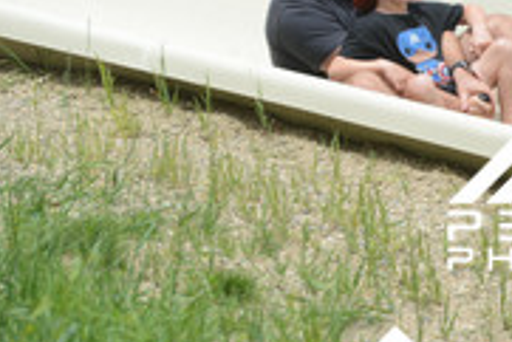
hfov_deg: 4.8
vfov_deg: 3.2
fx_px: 6135
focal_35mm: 431
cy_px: 151
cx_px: 557
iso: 180
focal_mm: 195
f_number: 6.3
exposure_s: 1/640
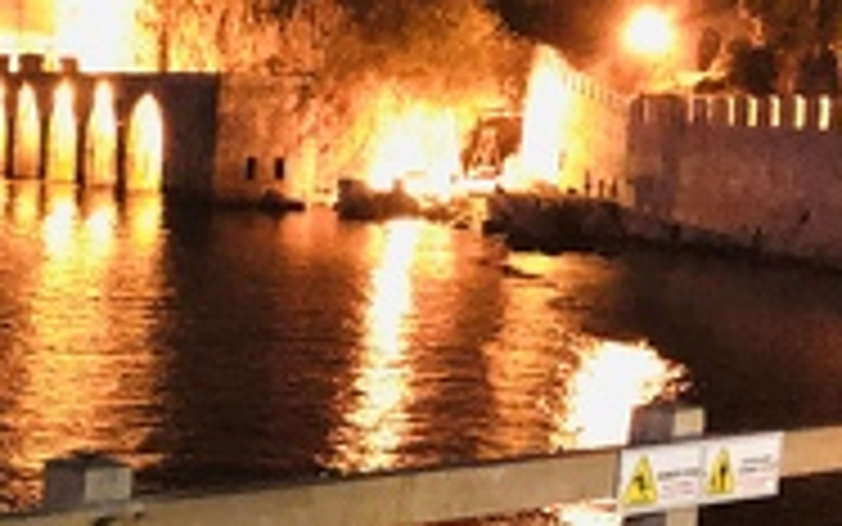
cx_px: -149
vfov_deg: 13.5
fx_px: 2181
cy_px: 557
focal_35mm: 95
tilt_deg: -11.5
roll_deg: -1.5
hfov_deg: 20.5
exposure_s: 1/4
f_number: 1.8
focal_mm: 3.99
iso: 800
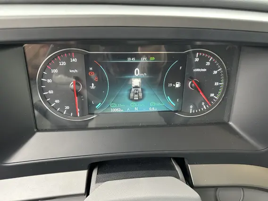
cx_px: 134
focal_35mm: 24
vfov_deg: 56.8
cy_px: 100
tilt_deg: -45.6
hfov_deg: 71.6
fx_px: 186
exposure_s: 1/59
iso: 250
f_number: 1.78
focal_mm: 6.86
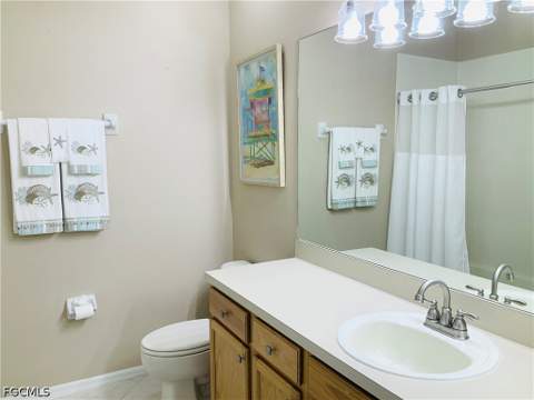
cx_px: 267
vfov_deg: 48.2
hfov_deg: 61.7
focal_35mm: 29
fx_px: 447
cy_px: 200
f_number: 1.8
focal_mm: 3
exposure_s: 1/120
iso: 32
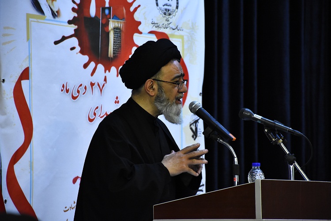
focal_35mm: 210
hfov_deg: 9.8
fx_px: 1931
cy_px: 110
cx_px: 166
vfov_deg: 6.5
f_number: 5.6
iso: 2200
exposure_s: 1/50
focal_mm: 140
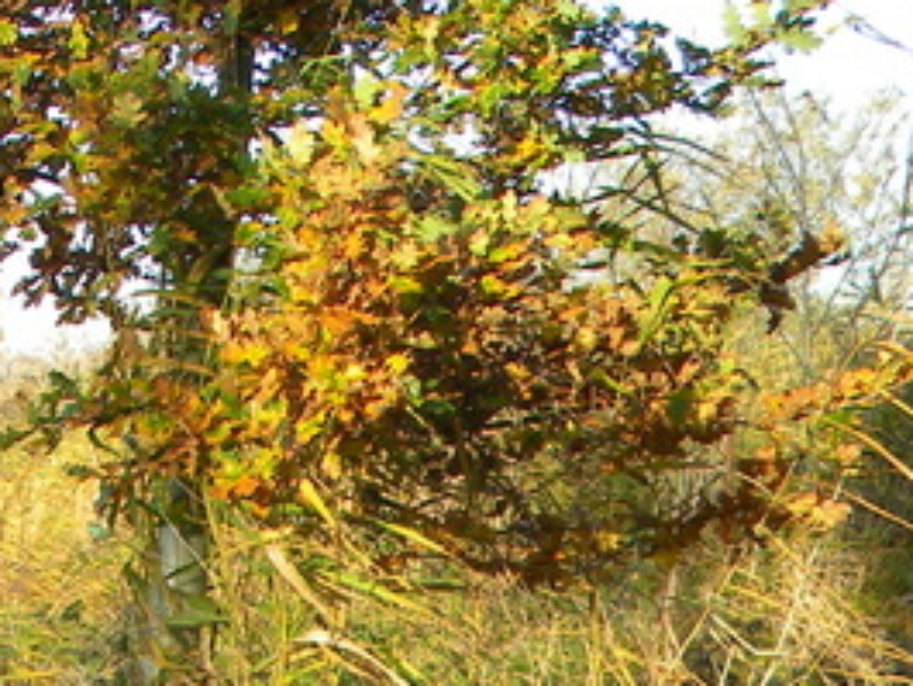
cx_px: -689
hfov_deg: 15.8
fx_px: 2850
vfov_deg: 13.1
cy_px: 945
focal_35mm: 108
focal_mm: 5
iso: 80
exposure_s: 1/252
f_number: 3.5
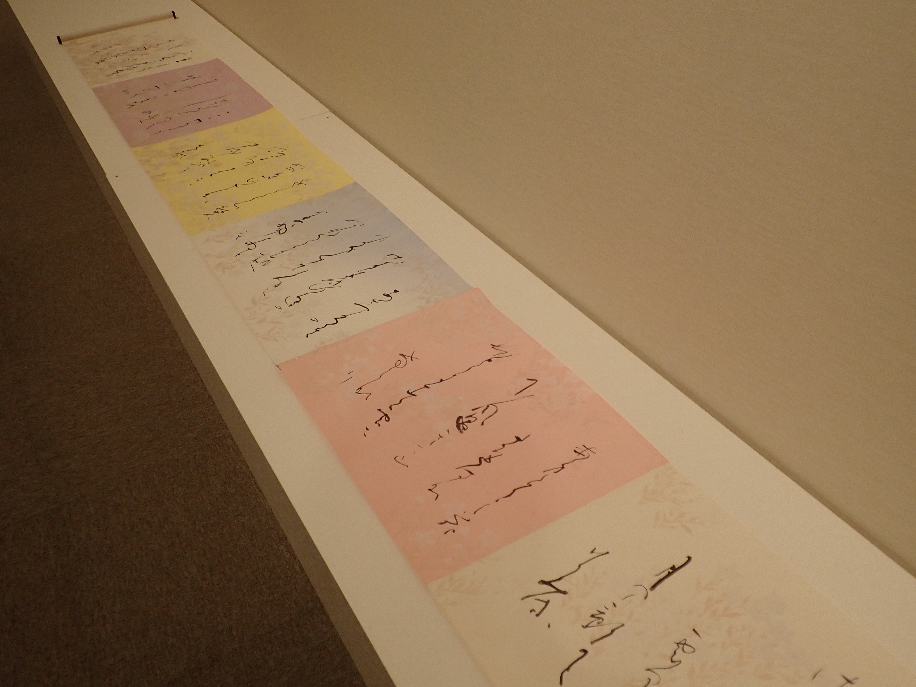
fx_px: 847
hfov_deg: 56.8
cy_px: 344
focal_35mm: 32
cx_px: 458
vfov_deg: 44.2
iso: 200
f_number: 2.4
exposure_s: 1/40
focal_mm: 5.79
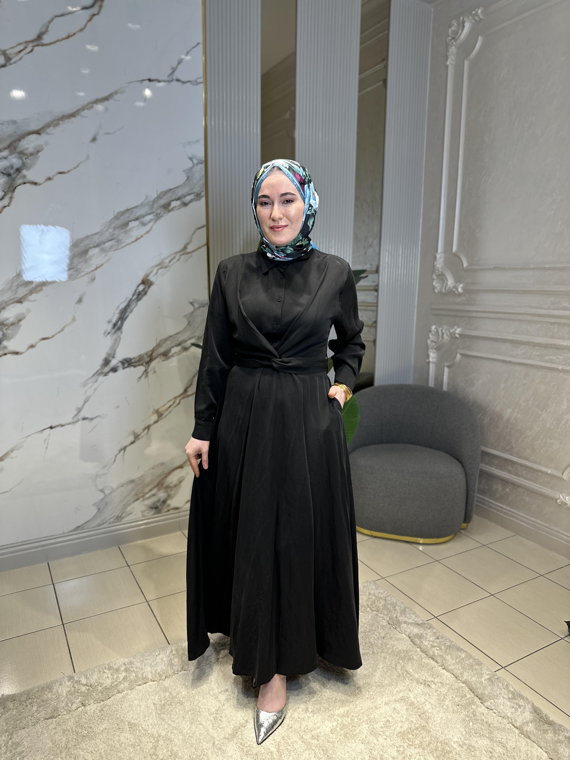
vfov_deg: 71.6
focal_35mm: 24
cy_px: 380
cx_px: 285
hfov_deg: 56.8
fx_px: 527
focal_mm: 6.86
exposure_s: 1/147
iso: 64
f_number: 1.78
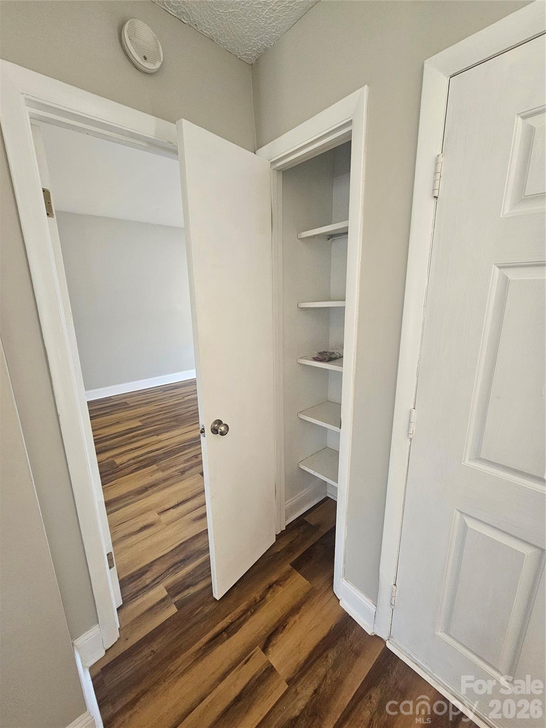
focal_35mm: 13
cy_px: 364
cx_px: 273
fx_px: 273
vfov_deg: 106.2
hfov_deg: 89.9
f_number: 2.2
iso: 250
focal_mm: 2.2
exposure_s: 1/60
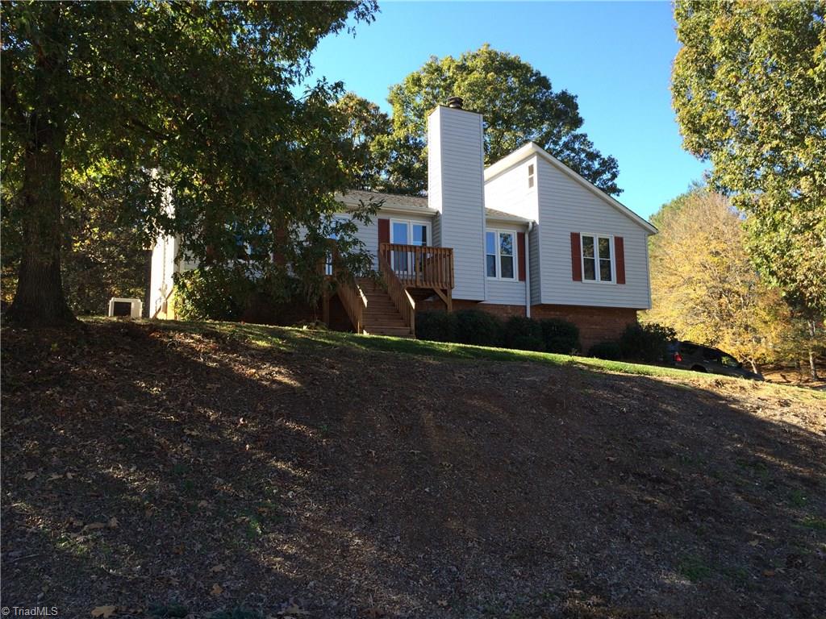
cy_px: 310
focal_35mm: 29
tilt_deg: +7.3
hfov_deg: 61.7
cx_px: 413
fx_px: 692
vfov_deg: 48.2
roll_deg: +1.7
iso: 32
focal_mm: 4.15
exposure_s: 1/471
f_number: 2.2
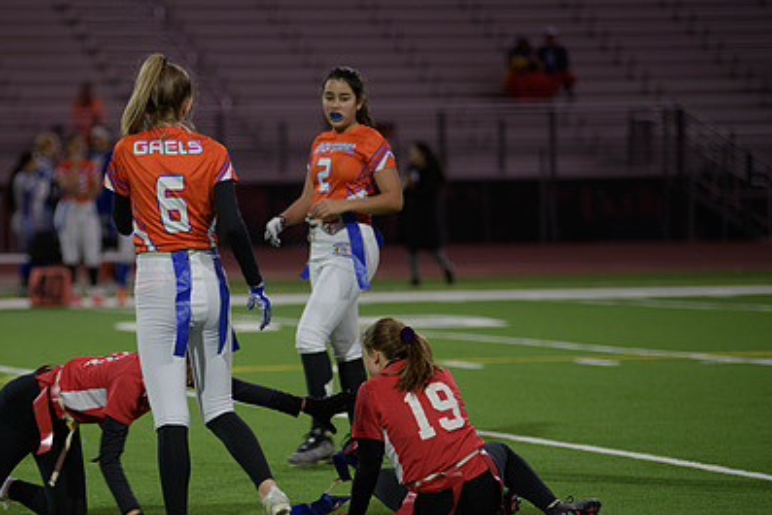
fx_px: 5170
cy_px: 353
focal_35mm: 241
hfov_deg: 8.5
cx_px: 224
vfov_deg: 5.7
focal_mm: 165
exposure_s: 1/200
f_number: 2.8
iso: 400
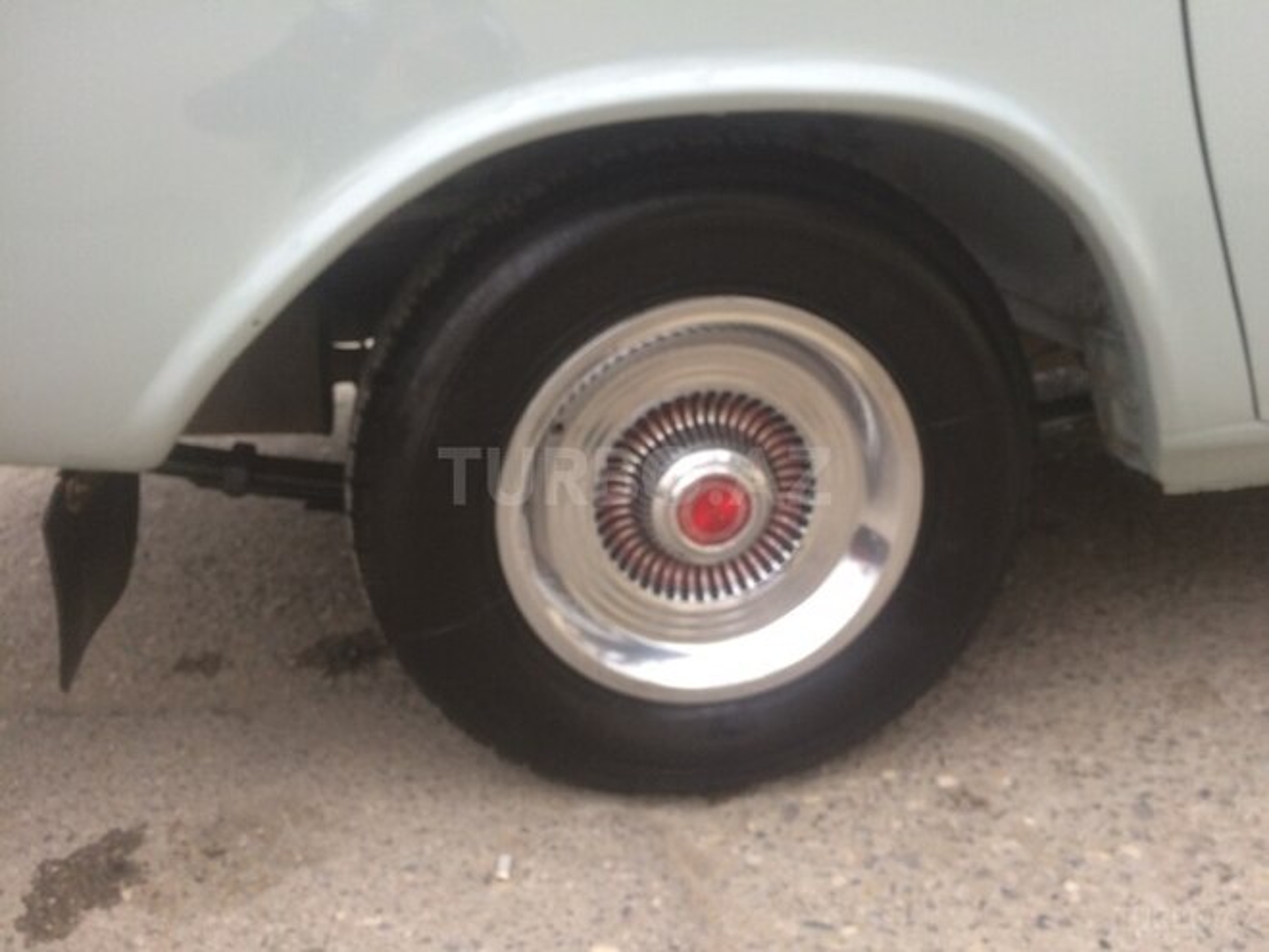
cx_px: 634
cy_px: 476
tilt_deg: -19.8
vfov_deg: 48.2
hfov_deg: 61.7
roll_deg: +0.1
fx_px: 1063
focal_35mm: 29
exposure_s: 1/100
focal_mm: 4.15
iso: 64
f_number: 2.2
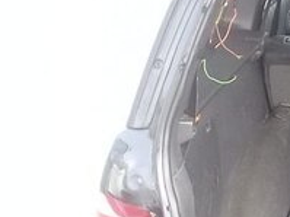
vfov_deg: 14.3
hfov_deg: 16.8
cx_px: 466
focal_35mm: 103
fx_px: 862
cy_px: 129
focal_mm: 3.3
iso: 50
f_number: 2.2
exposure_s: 1/100
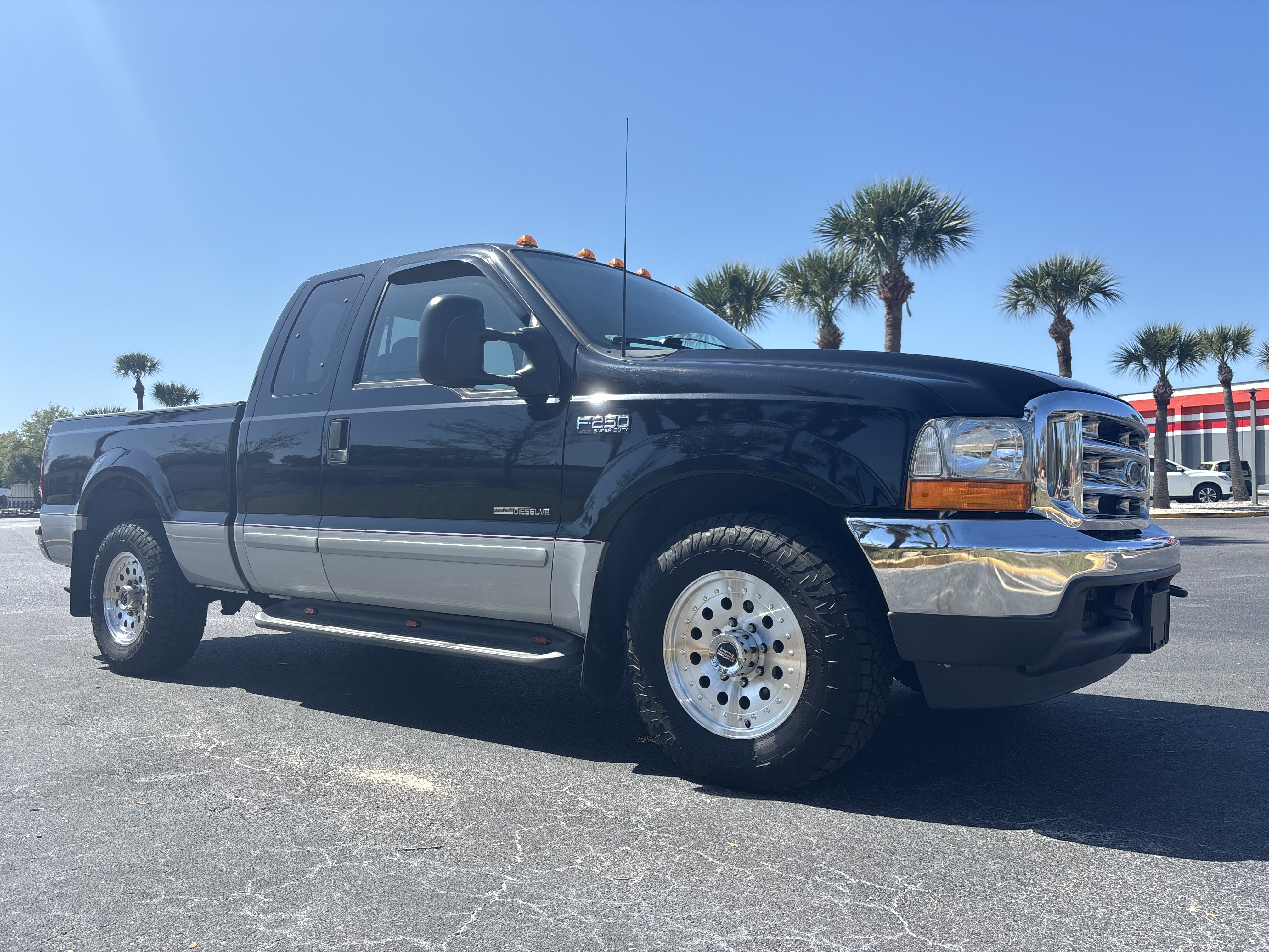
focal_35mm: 26
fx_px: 953
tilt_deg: +2.3
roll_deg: +0.7
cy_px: 476
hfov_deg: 67.3
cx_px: 634
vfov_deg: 53.1
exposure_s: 1/2778
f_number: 1.6
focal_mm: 5.96
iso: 50
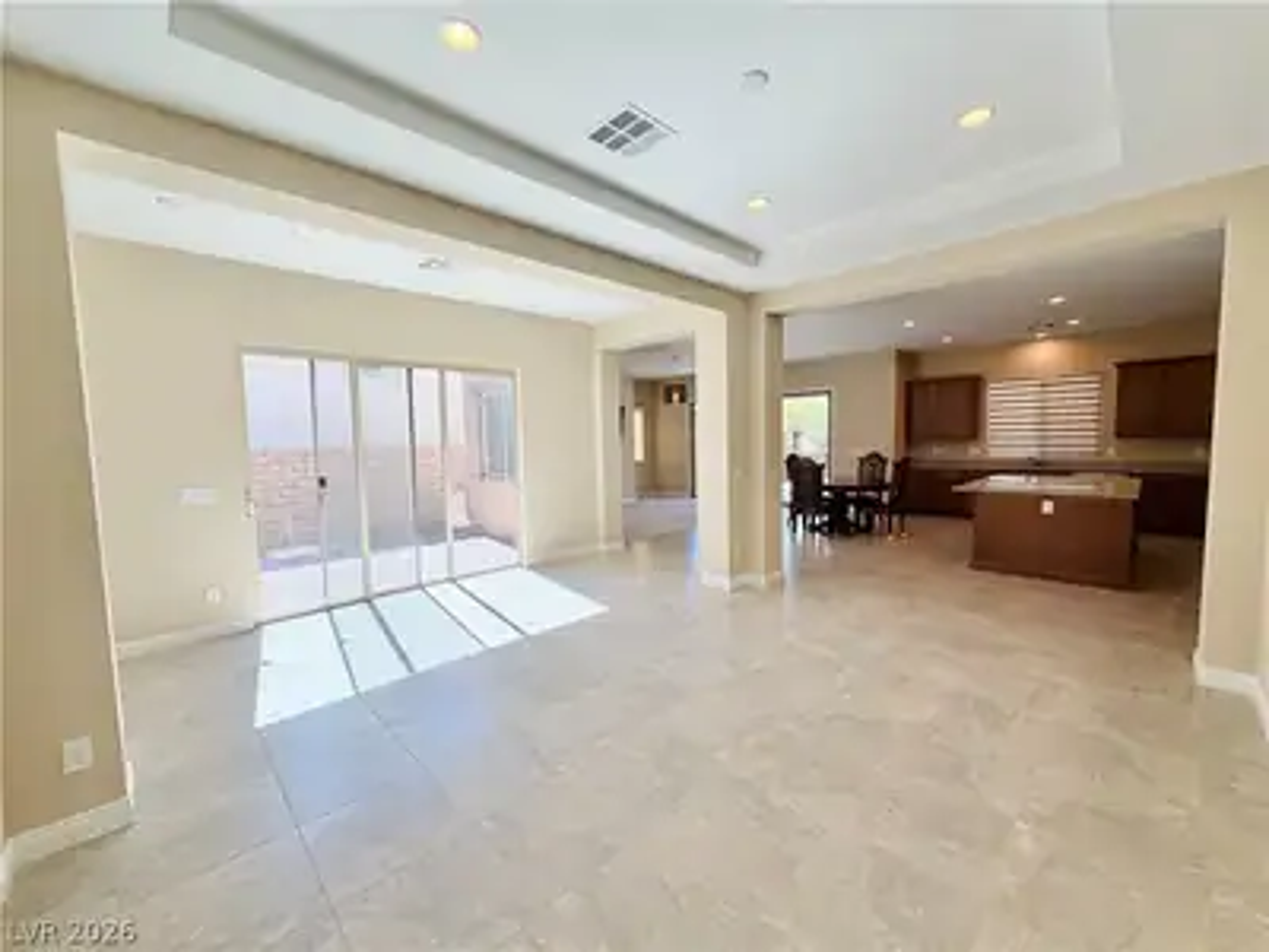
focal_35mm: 14
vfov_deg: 85.7
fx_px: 513
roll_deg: +1.0
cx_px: 634
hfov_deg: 102.1
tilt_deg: -4.4
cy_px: 476
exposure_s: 1/191
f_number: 2.2
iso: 50
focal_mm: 2.22
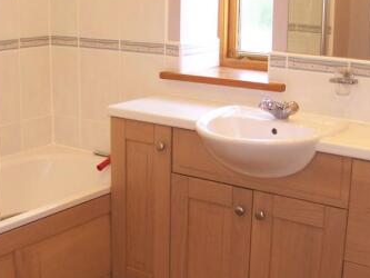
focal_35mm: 63
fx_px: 674
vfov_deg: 23.3
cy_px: 157
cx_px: 202
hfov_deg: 30.7
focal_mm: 5.85
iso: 200
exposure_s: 1/20
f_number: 2.8
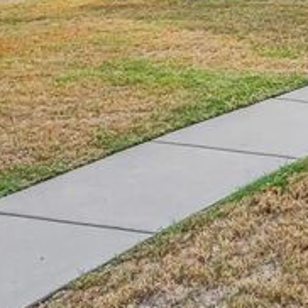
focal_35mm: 67
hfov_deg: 20.5
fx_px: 674
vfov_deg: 23.5
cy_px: -64
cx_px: 508
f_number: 8
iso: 100
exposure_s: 1/200
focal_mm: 14
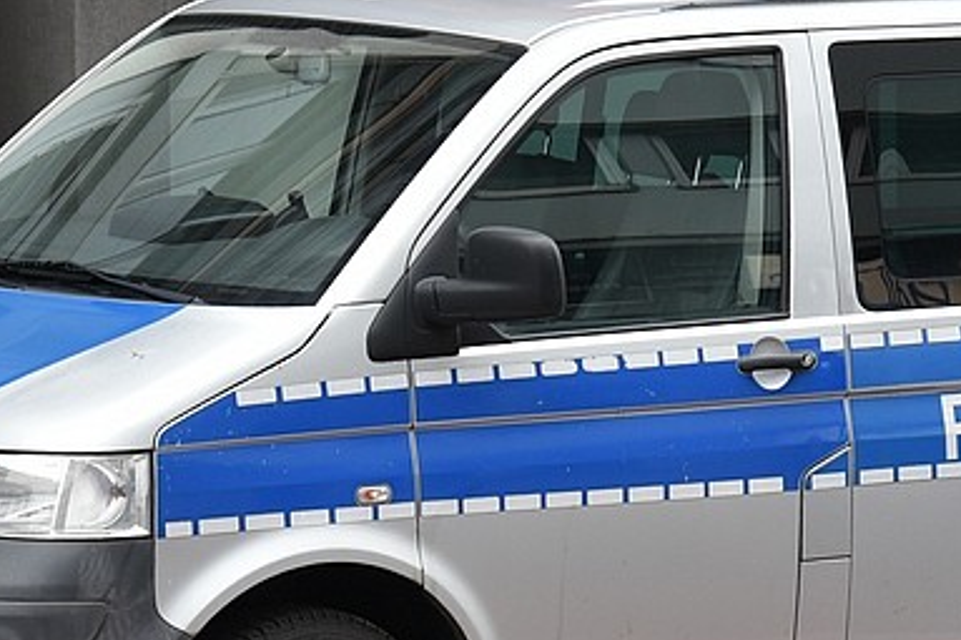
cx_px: 698
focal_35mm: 200
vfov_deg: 6.9
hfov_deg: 10.3
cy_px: 389
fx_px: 5336
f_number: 6.3
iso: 400
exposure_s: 1/125
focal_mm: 85
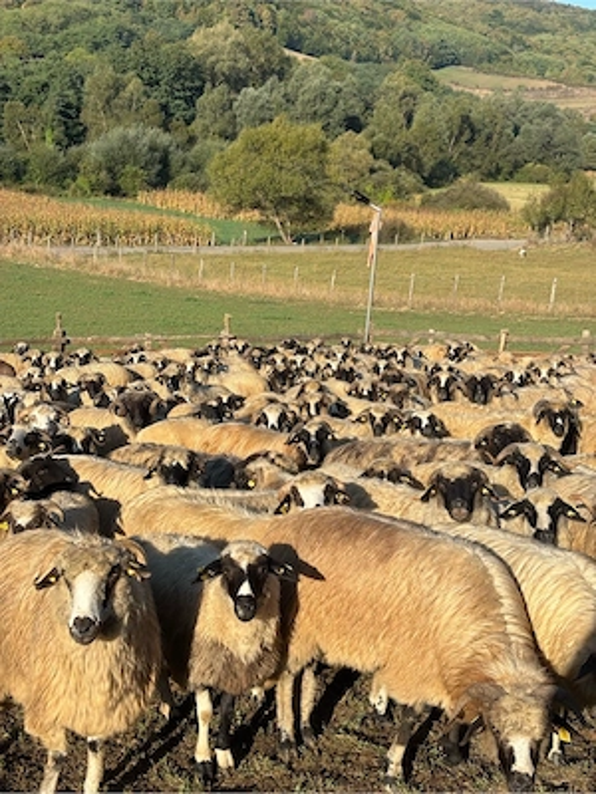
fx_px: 1194
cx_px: 298
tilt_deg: -13.1
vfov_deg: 36.8
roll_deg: -7.9
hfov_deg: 28.0
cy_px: 397
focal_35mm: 52
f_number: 1.6
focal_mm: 5.96
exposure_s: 1/2062
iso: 40
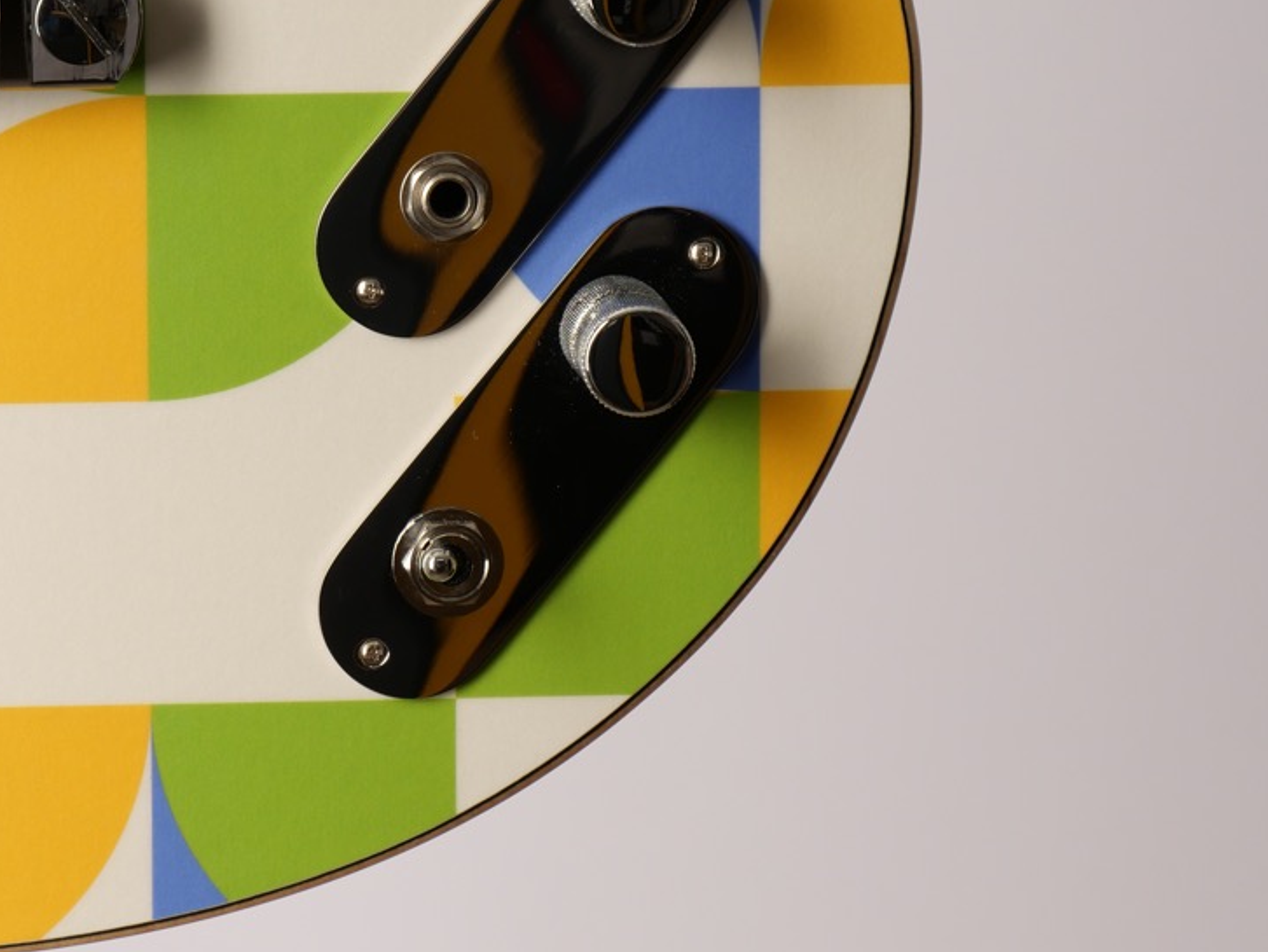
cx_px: 353
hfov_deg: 8.7
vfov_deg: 6.5
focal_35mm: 228
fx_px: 8355
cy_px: 349
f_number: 7.1
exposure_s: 1/160
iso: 200
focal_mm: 69
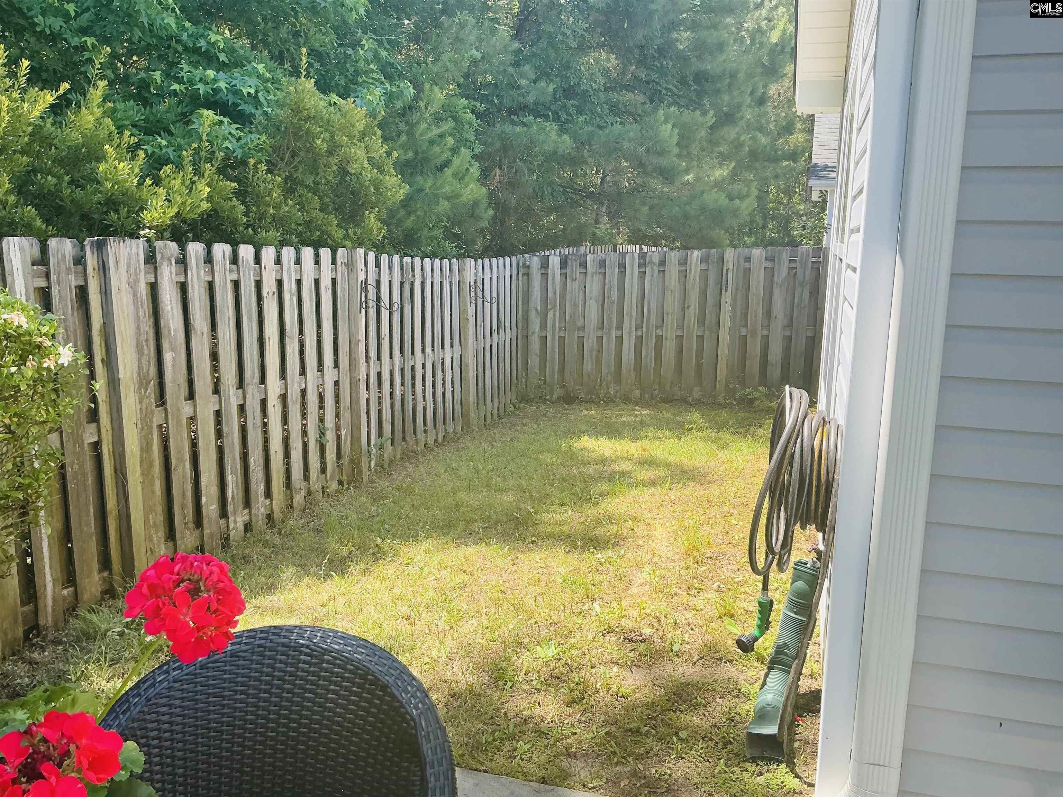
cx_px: 532
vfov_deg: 48.2
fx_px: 891
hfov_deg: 61.7
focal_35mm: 29
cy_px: 398
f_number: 1.8
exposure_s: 1/375
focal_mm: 3
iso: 25
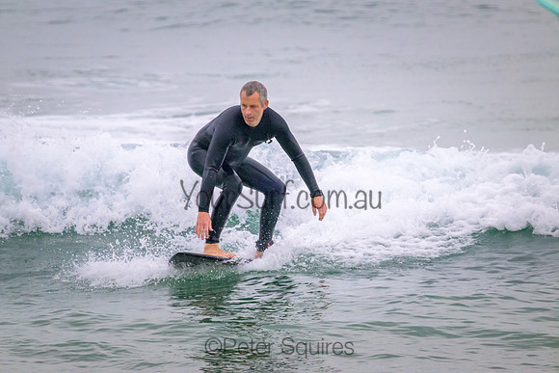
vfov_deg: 1.7
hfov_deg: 2.6
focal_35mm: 800
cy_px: 186
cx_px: 280
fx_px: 12425
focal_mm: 800
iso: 5000
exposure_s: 1/1250
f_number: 11
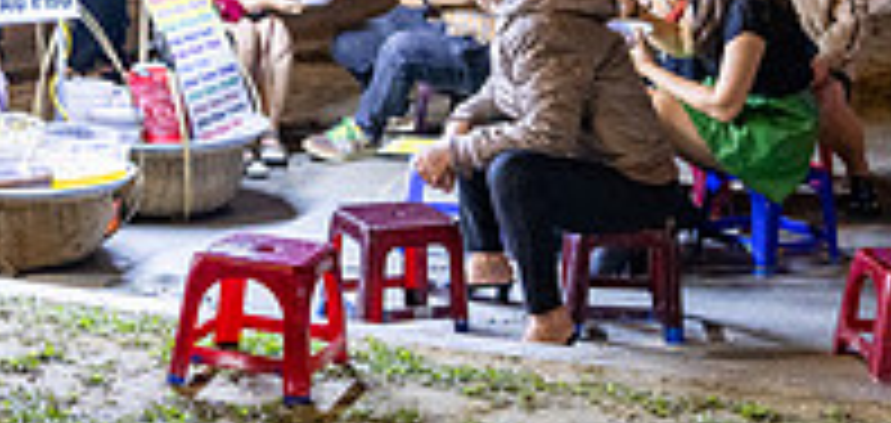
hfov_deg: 24.9
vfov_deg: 11.9
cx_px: 279
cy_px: -28
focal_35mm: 88
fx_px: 2006
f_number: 2.8
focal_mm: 24
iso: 640
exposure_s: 1/100
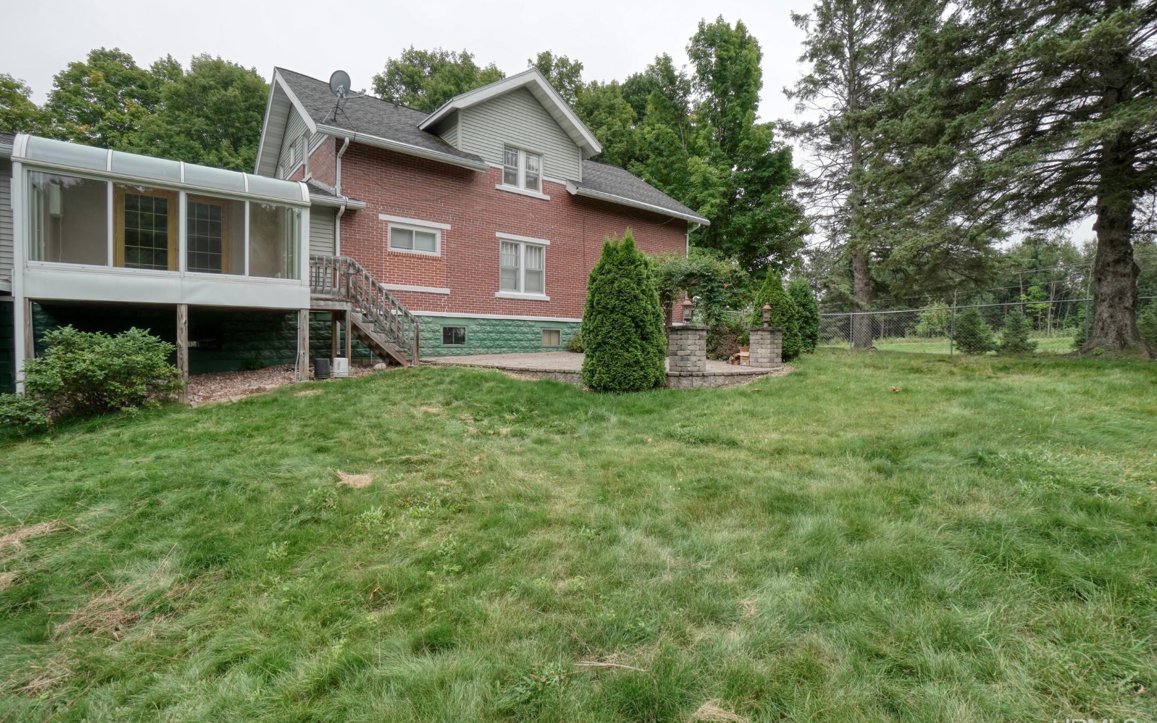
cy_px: 352
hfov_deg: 97.8
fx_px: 505
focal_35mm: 16
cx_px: 596
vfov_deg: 71.3
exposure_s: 1/50
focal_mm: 10
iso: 100
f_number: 11
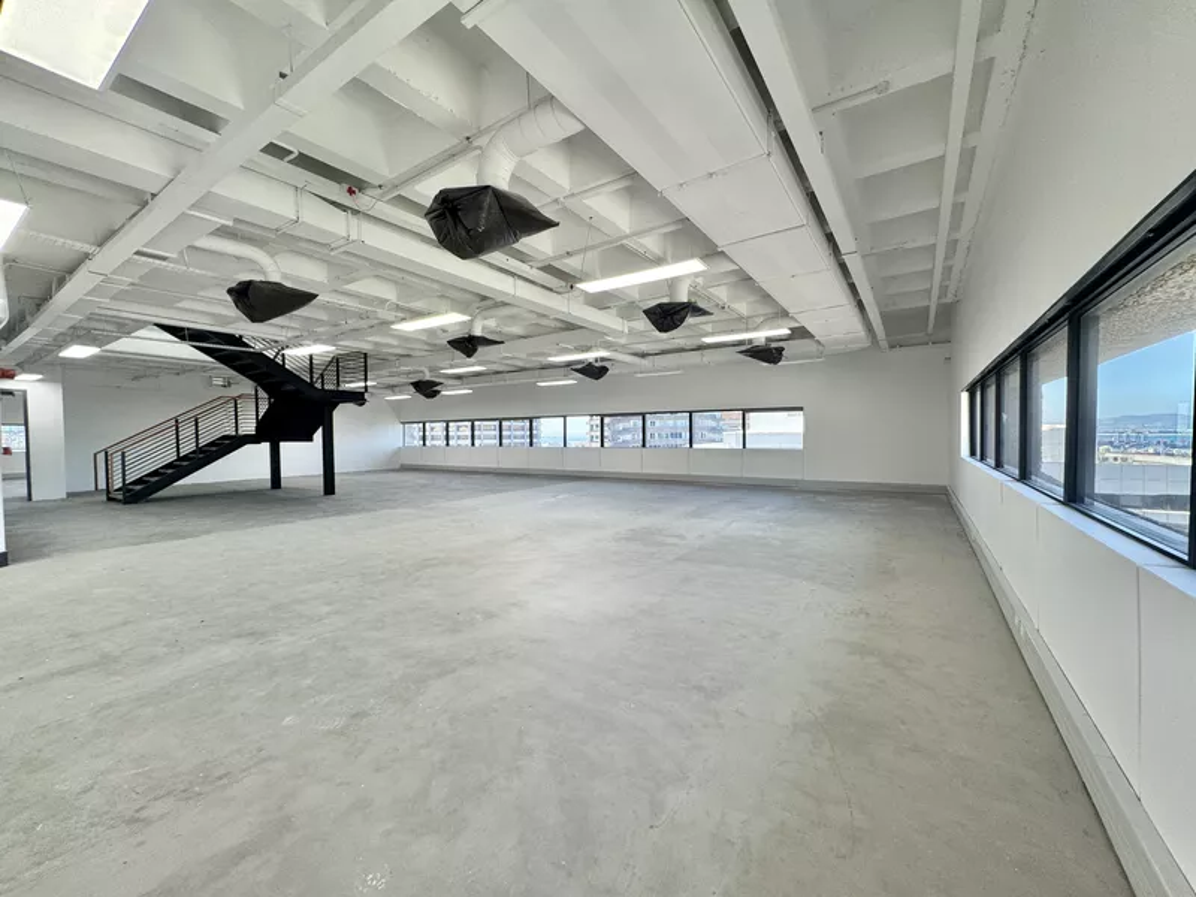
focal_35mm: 14
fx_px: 484
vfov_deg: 85.7
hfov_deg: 102.1
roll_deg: +0.3
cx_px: 598
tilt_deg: -1.3
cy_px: 448
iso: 100
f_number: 2.2
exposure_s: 1/100
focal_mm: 2.22
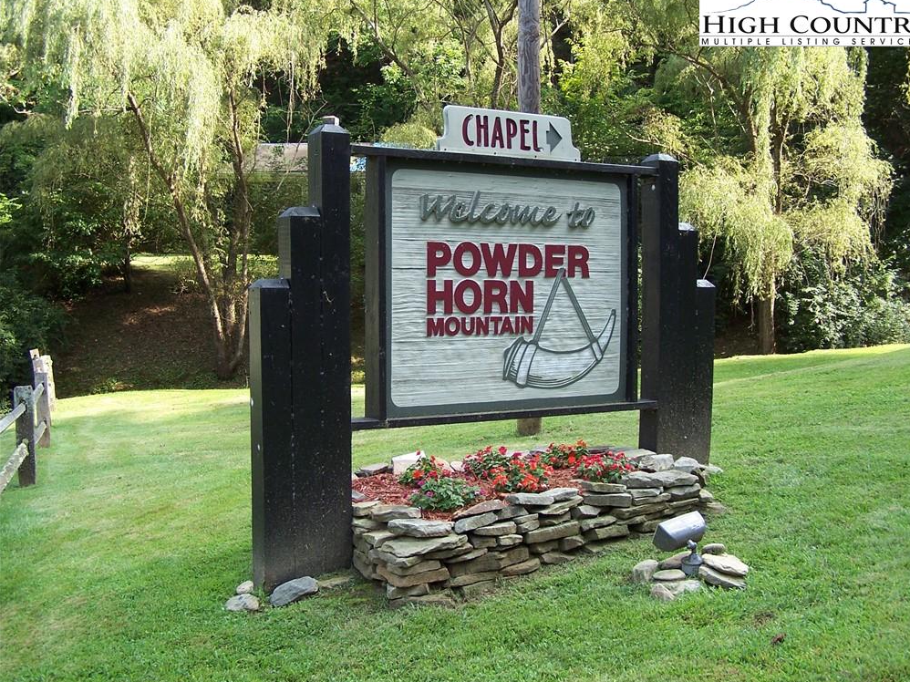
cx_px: 466
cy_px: 338
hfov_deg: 47.9
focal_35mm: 39
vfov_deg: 36.8
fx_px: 1025
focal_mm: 6.3
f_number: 2.8
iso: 80
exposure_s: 1/125
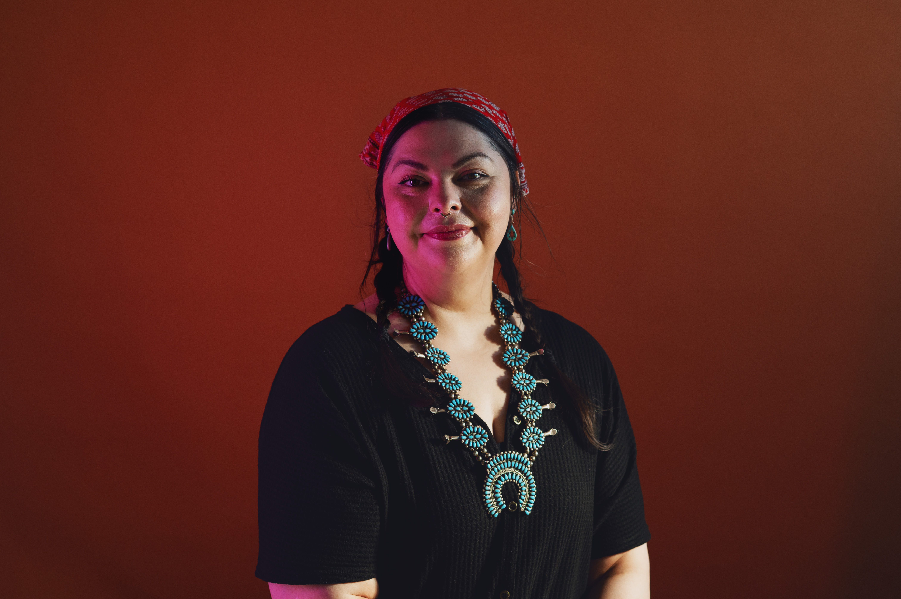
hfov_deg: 39.6
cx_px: 450
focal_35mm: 50
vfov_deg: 27.0
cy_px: 300
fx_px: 1251
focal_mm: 50
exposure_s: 1/200
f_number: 4.5
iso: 1000
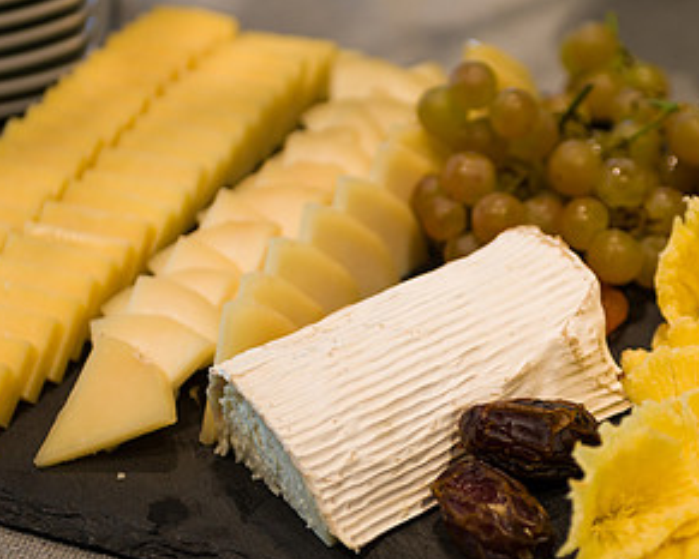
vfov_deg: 13.3
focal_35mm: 116
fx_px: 2401
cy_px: 326
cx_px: 567
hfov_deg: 16.4
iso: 250
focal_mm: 62
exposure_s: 1/160
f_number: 3.2
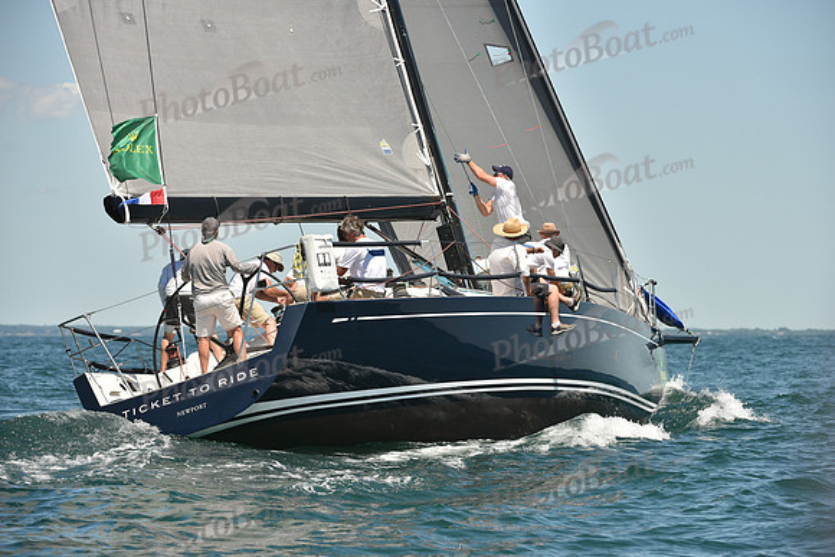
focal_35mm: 220
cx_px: 418
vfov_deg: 6.2
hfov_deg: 9.4
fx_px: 5104
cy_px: 278
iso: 250
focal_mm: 220
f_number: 6.3
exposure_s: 1/1000
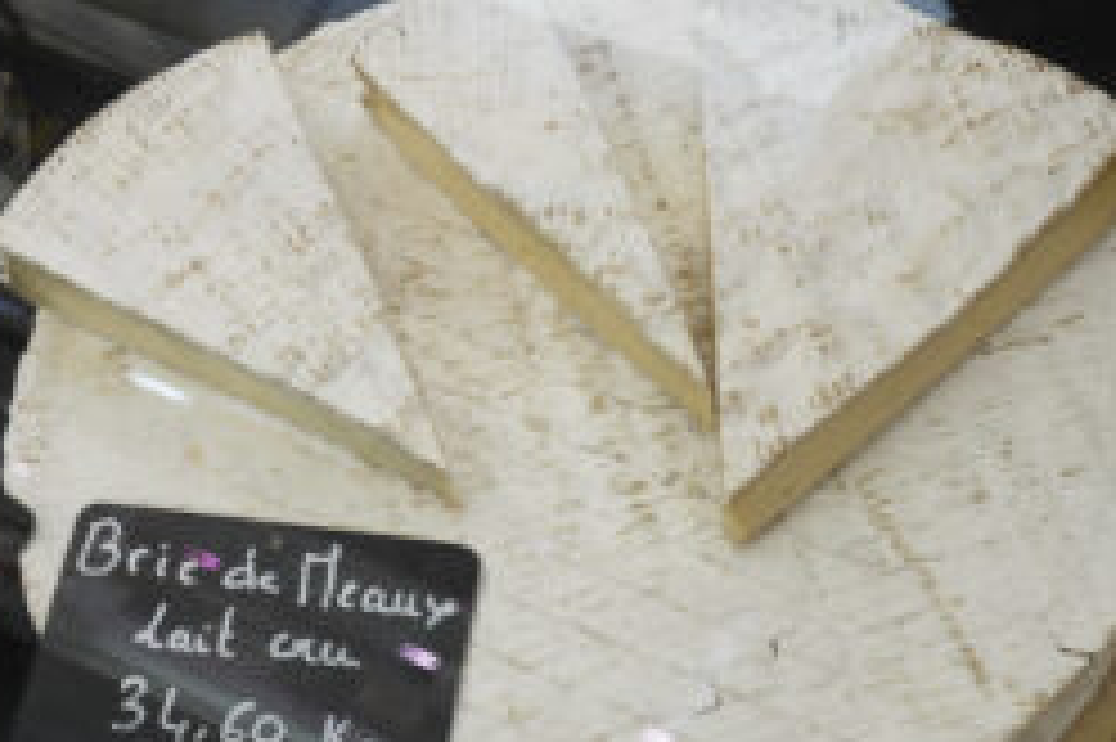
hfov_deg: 31.8
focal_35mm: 63
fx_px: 1952
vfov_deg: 21.5
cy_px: 477
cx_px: 450
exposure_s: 1/80
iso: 400
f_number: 8
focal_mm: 40
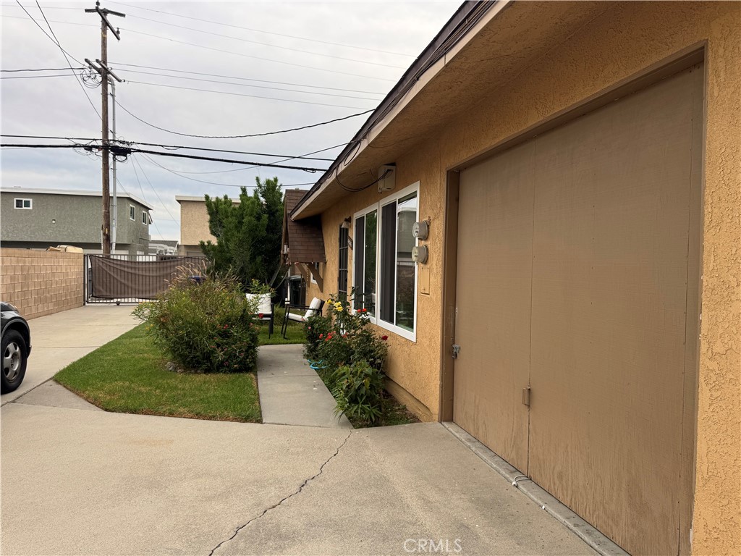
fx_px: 514
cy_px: 278
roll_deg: -0.8
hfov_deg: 71.6
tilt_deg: -2.7
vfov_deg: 56.8
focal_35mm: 24
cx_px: 370
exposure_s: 1/693
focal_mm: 6.76
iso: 80
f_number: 1.78
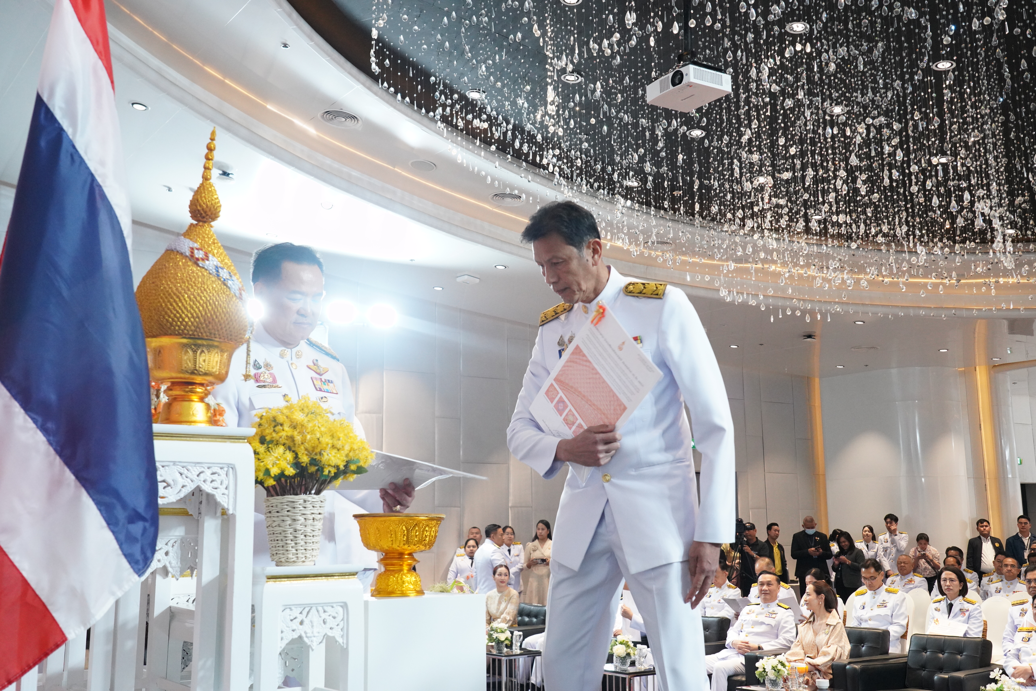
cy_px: 346
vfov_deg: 36.0
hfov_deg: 51.9
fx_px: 1065
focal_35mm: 37
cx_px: 518
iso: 6400
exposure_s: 1/160
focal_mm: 37
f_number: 6.3
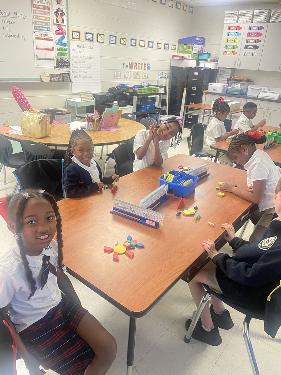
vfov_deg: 67.3
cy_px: 188
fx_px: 281
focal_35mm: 26
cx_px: 140
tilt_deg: -22.4
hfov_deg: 53.1
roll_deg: -3.7
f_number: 1.6
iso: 160
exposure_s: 1/60
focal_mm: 4.2
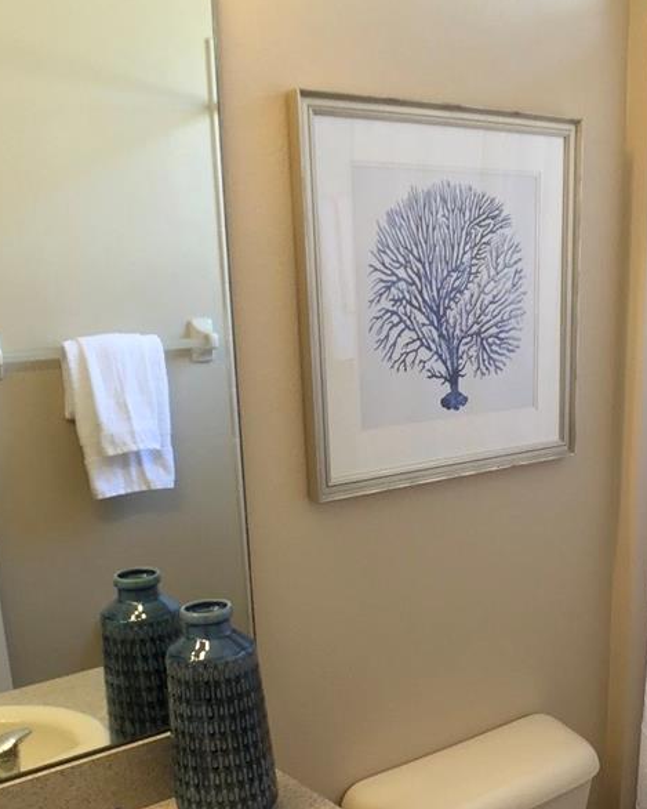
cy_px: 623
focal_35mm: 62
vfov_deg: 29.9
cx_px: 425
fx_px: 1484
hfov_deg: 24.5
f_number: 2.4
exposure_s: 1/30
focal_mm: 3.3
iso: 25
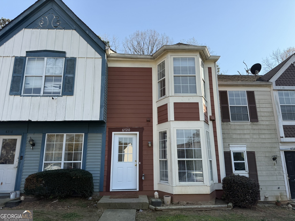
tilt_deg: +13.9
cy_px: 110
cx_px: 148
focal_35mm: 24
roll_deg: +0.8
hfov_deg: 71.6
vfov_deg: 56.8
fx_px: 205
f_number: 1.78
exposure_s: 1/3021
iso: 100
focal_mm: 6.76
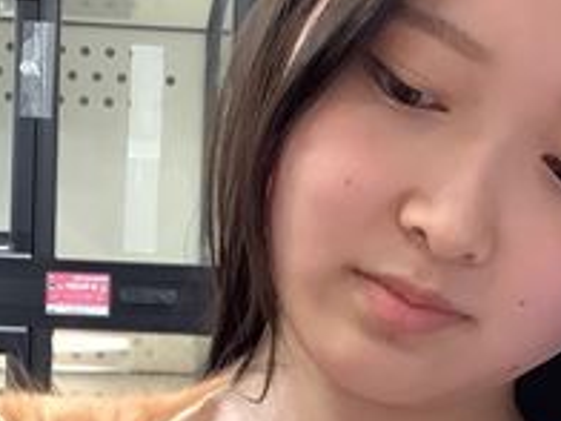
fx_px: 1540
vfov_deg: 15.0
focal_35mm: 95
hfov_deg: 20.6
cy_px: 504
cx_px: 215
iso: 160
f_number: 2.4
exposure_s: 1/50
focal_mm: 3.3
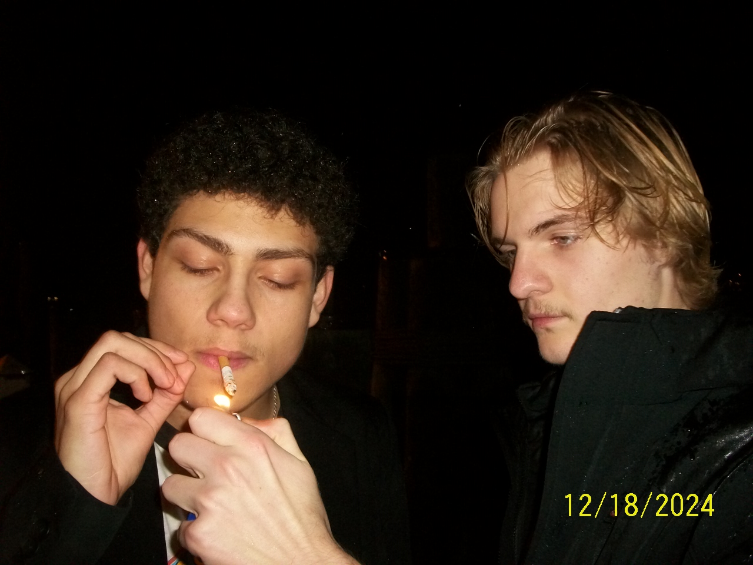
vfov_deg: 44.2
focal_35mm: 32
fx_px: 696
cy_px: 282
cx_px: 376
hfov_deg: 56.8
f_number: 2.9
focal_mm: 5.7
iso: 200
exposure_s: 1/30
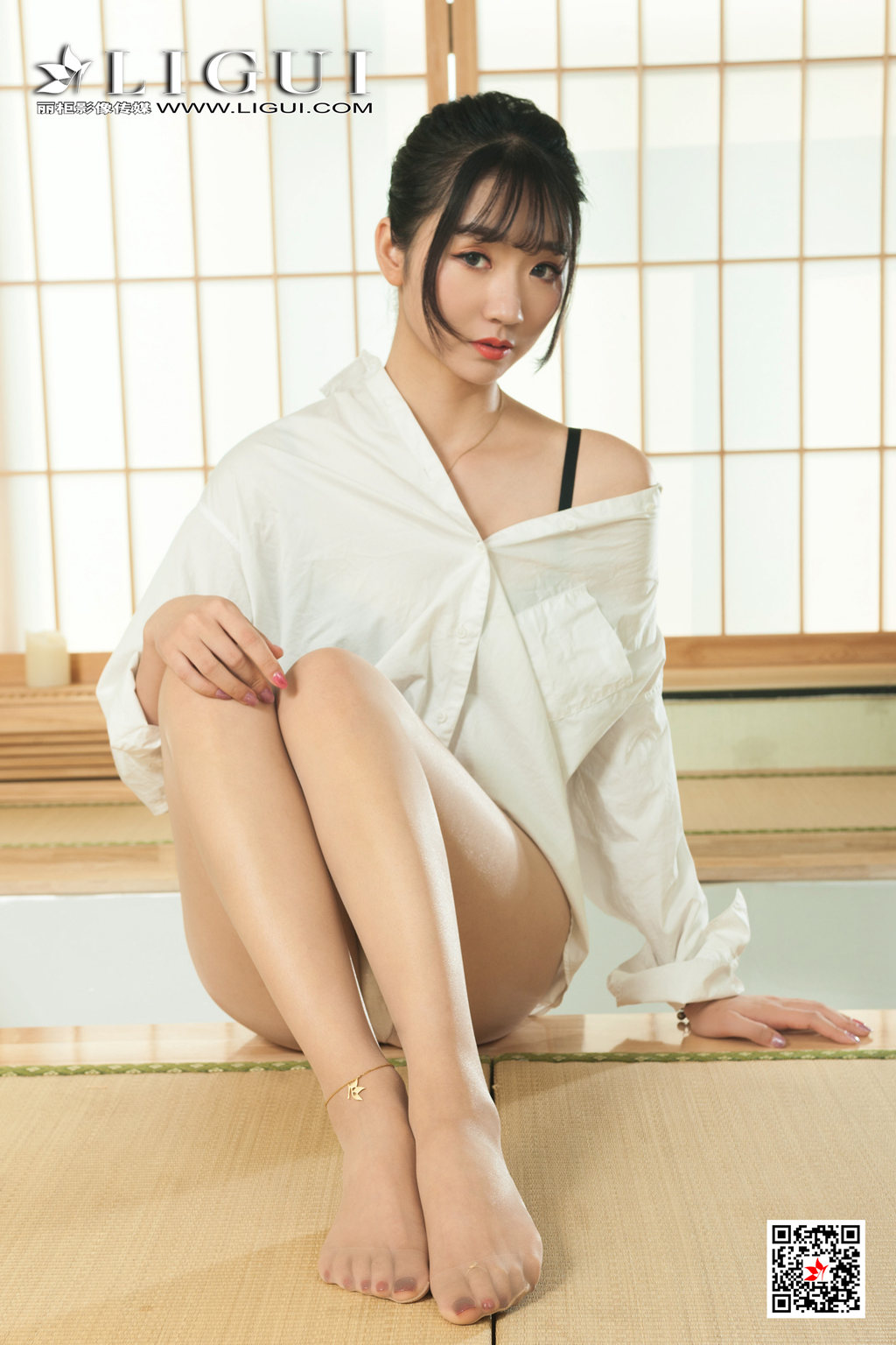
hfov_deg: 24.2
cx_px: 448
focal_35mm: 56
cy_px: 672
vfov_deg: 35.6
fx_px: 2091
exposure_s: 1/125
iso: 250
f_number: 9
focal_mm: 56
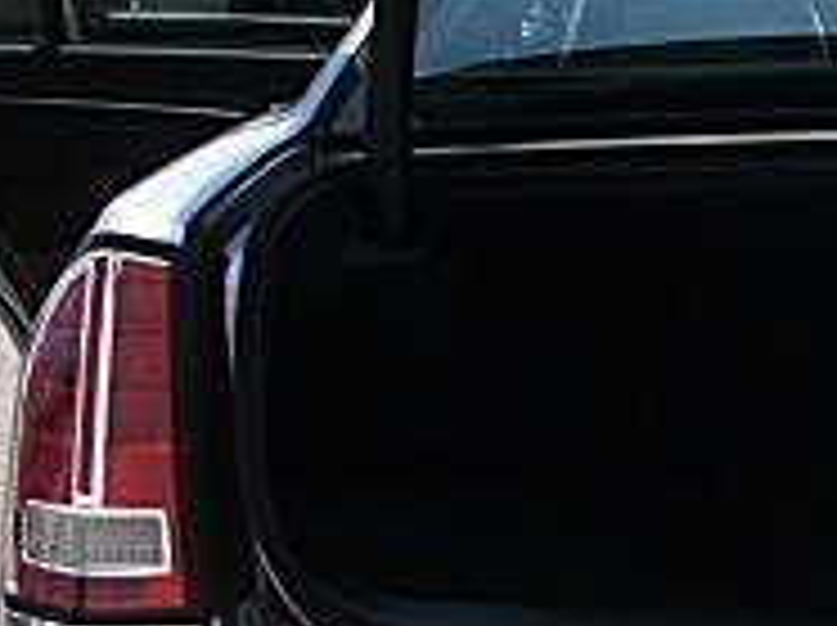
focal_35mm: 124
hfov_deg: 15.2
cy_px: 392
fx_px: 2994
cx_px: 1098
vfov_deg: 11.9
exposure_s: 1/500
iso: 50
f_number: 2.8
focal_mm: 6.3
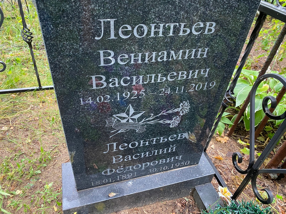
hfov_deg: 67.3
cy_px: 107
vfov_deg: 53.1
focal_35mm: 26
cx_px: 143
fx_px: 215
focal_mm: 4.25
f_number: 1.8
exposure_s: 1/60
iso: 400
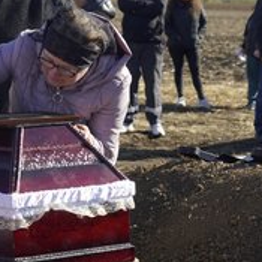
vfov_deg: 15.7
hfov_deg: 15.3
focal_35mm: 111
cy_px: 113
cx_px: -21
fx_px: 951
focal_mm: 57
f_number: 5.6
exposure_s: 1/400
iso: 100
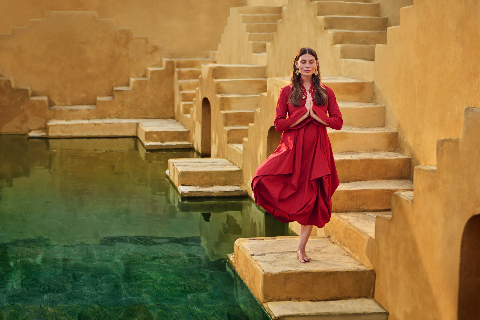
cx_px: 240
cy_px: 160
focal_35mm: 70
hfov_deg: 28.8
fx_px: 933
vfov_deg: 19.5
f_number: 5.6
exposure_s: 1/250
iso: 500
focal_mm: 70
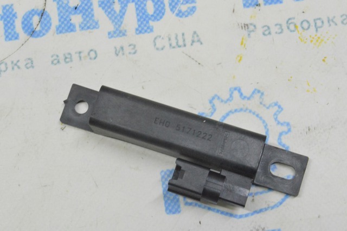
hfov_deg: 24.6
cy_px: 116
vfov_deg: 16.5
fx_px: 794
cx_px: 174
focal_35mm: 82
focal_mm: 55
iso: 6400
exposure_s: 1/20
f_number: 20
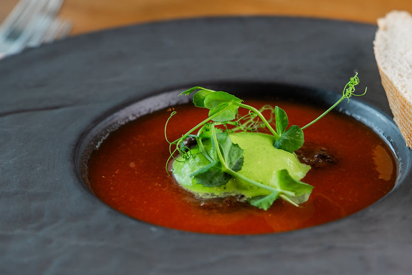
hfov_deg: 16.6
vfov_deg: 11.1
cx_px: 299
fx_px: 1408
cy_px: 180
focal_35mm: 123
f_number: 5.6
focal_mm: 70
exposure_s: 1/50
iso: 50
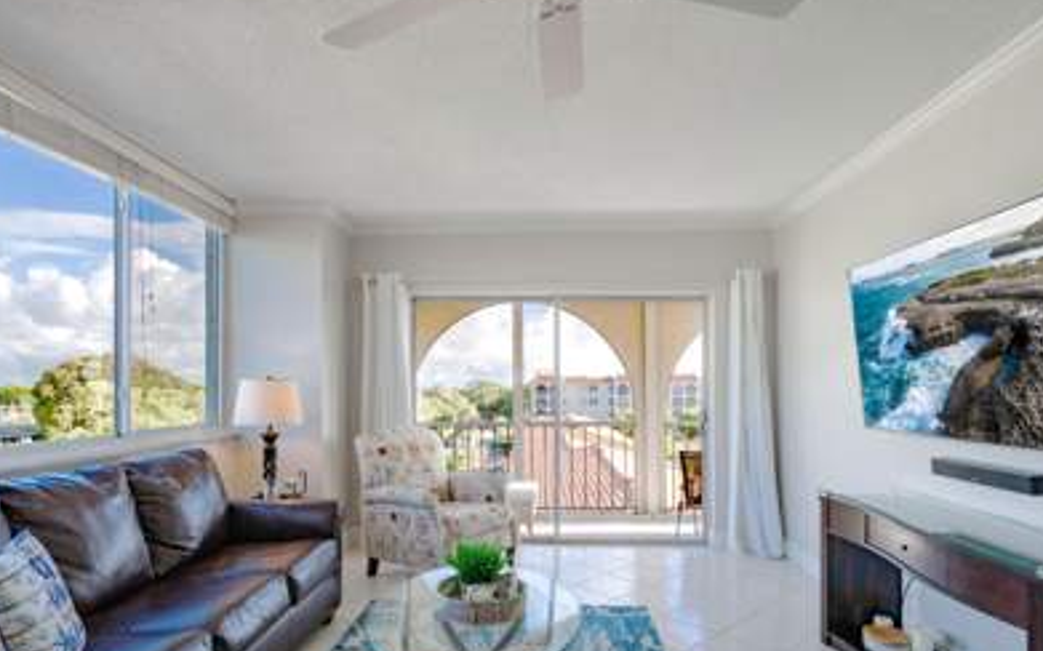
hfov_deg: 85.1
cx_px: 523
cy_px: 386
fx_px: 568
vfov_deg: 59.2
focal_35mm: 20
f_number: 4
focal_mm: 16
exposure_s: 1/320
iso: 200
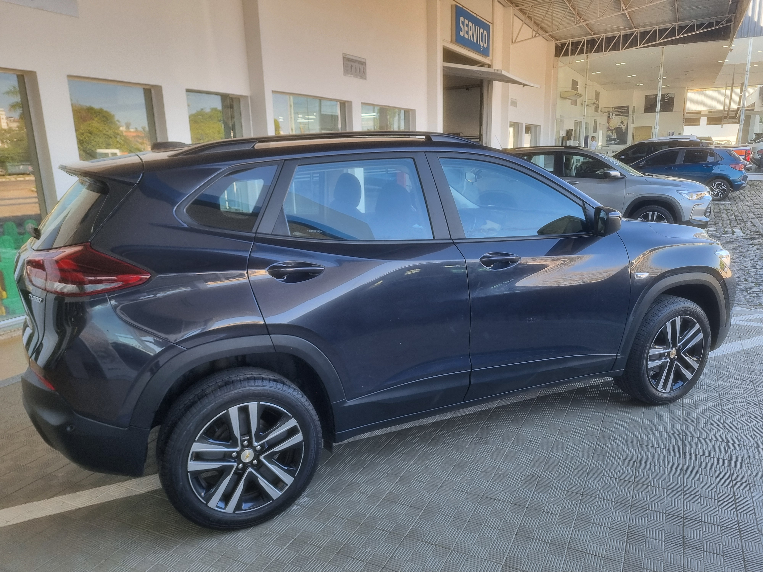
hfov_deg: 67.3
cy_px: 286
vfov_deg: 53.1
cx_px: 382
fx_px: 573
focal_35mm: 26
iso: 50
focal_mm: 5.4
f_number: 1.8
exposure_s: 1/159
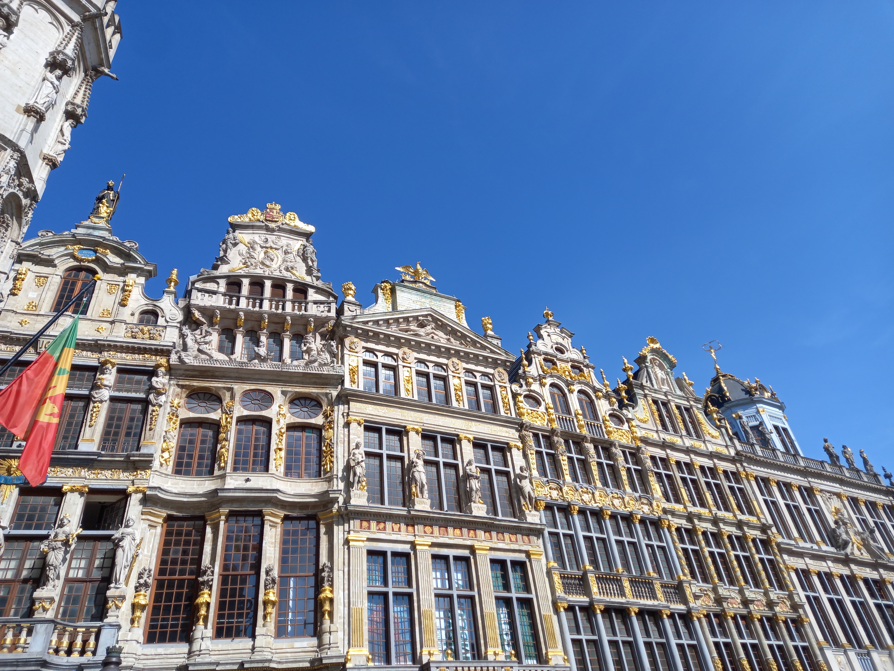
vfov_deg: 54.9
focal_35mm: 25
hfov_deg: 69.4
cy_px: 336
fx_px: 646
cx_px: 447
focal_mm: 4.6
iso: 25
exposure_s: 1/860
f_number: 2
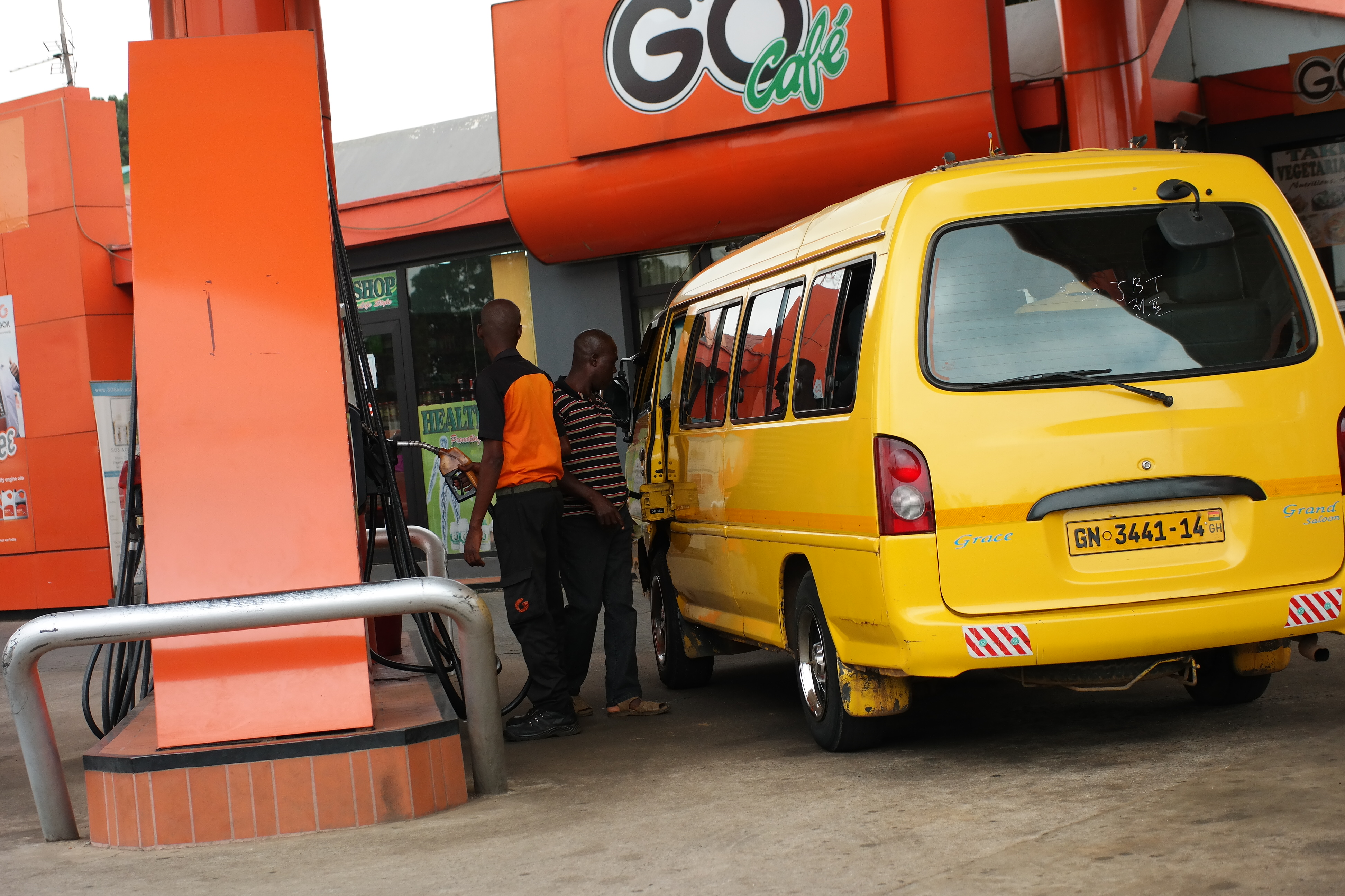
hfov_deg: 29.2
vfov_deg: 19.7
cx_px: 672
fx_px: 2578
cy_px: 448
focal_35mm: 69
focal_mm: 45
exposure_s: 1/800
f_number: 4.5
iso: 500
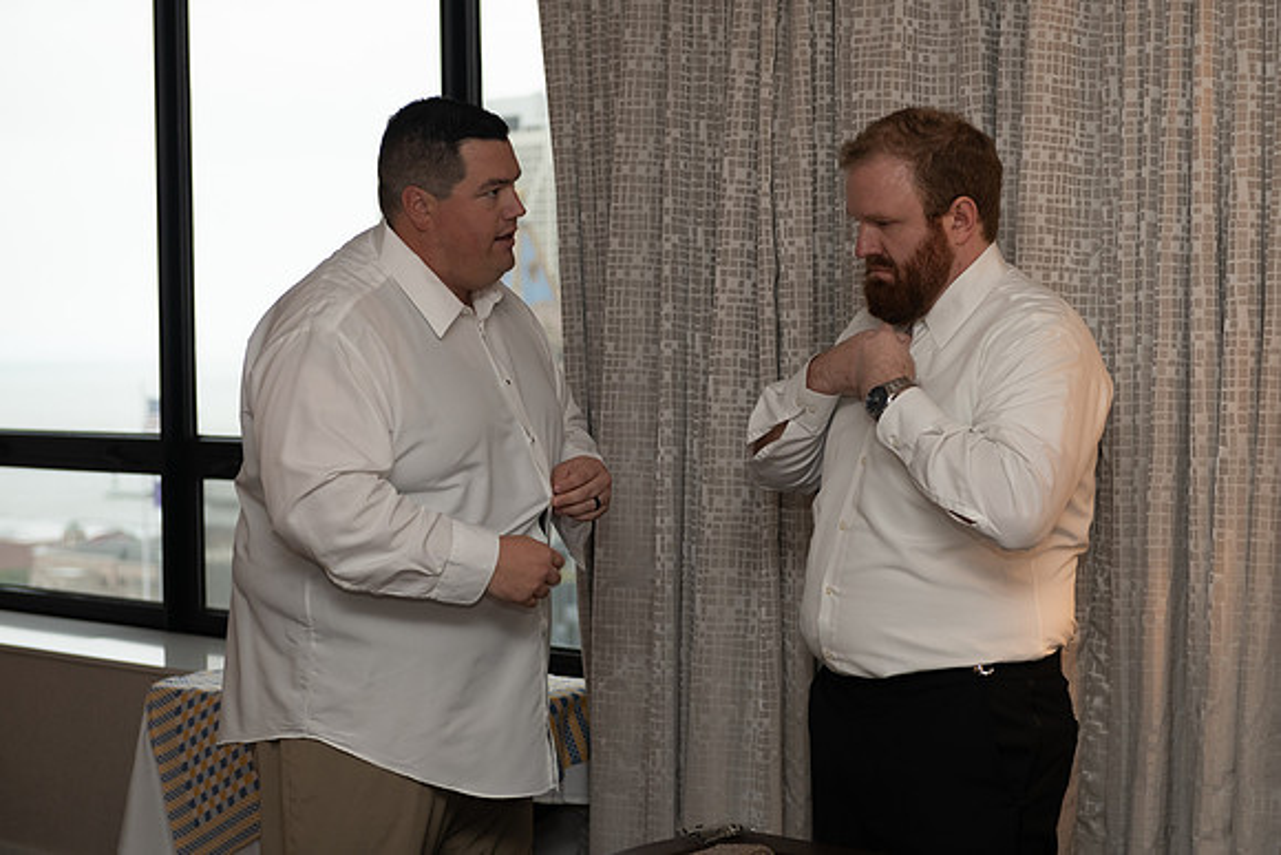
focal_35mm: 73
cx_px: 668
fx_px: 2600
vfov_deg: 18.7
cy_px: 409
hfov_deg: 27.7
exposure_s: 1/200
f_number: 4
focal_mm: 70
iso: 800
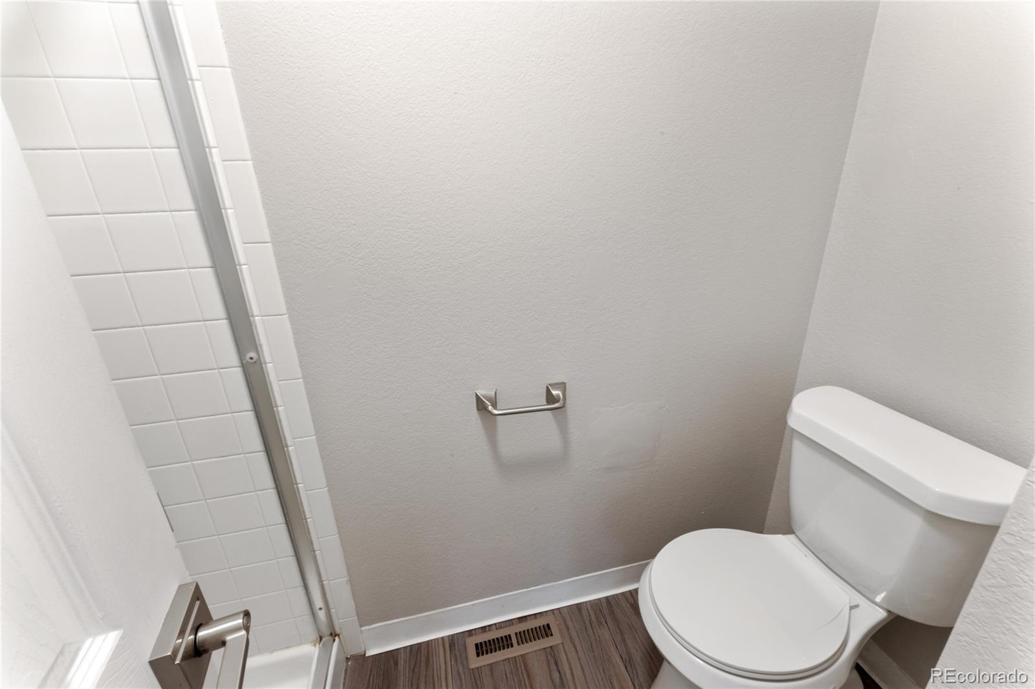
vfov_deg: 81.2
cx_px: 518
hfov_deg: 104.3
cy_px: 344
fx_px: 402
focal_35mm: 14
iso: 100
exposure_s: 5
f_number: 22
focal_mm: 14
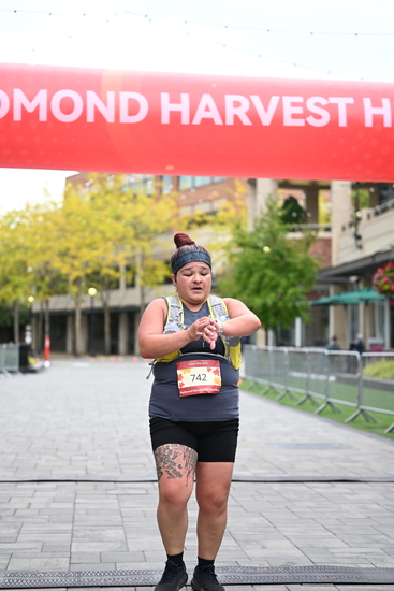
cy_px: 296
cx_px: 197
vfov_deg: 28.8
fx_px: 1148
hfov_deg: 19.5
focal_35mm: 70
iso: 640
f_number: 2.8
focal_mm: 70
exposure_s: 1/2000
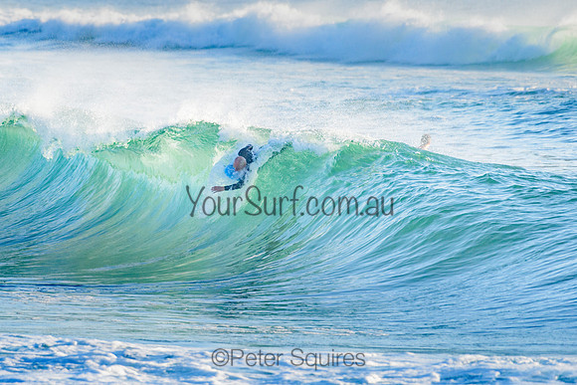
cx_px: 227
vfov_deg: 2.2
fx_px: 9823
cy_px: 167
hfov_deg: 3.4
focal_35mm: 613
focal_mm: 500
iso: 400
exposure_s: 1/2000
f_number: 5.6
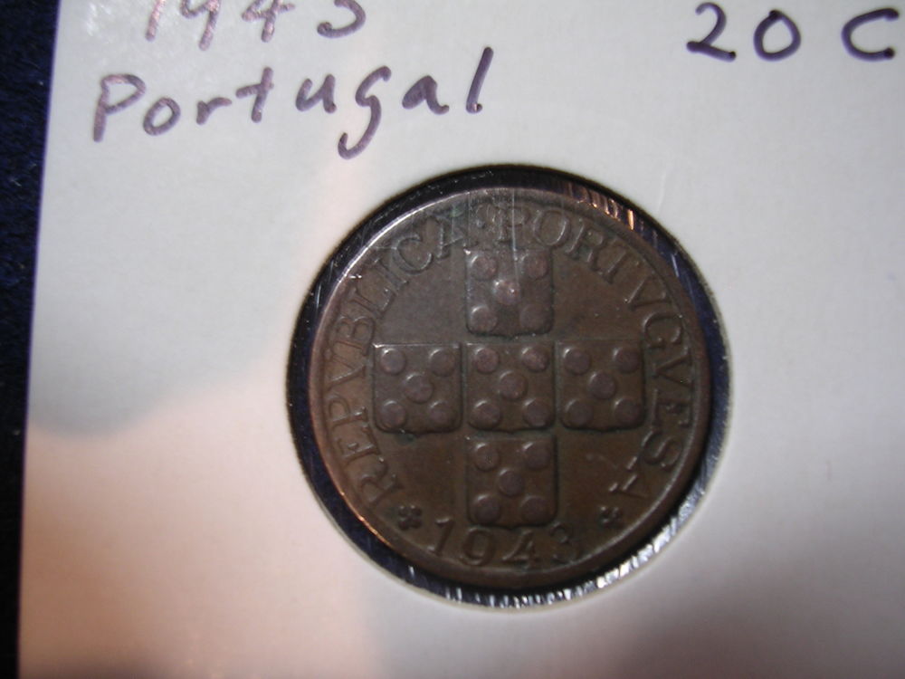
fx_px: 993
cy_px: 340
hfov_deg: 49.0
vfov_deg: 37.7
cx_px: 452
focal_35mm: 38
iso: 100
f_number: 2.8
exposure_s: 1/10.8
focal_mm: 5.8
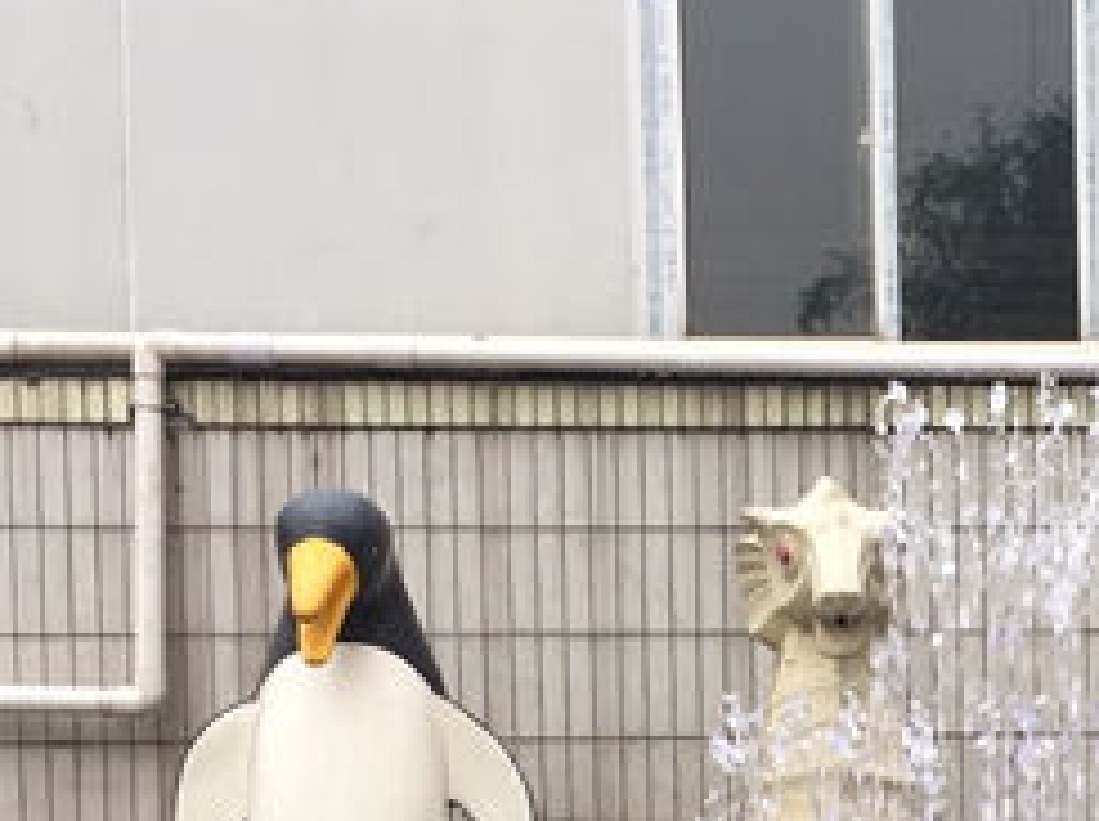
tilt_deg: -2.7
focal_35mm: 83
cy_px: 864
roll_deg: -0.4
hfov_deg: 22.4
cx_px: 1171
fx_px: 2631
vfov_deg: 17.2
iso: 32
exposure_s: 1/106
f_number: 2.2
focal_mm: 4.15
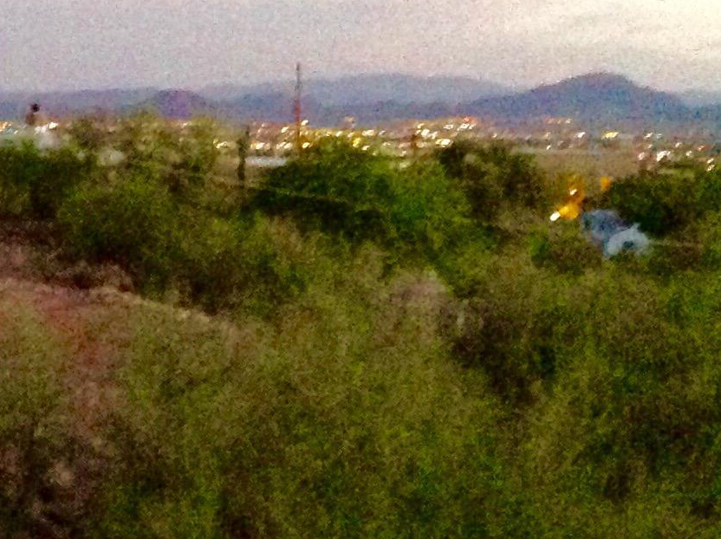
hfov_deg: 17.2
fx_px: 2268
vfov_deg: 13.4
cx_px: -154
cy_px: -4
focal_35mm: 109
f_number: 2.4
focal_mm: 4.28
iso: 800
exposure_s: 1/15
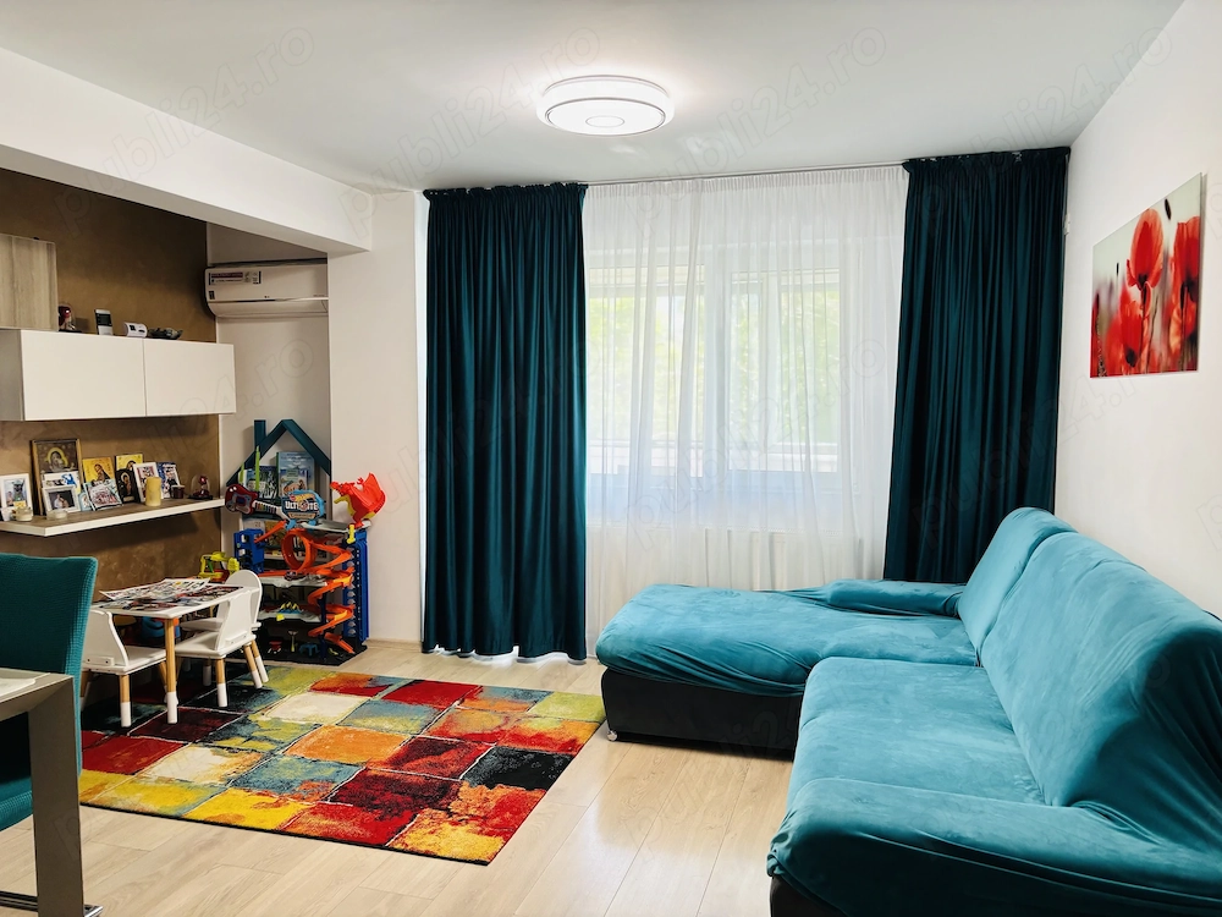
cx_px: 611
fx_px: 918
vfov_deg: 53.1
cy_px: 458
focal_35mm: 26
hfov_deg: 67.3
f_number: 1.6
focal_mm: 5.96
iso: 64
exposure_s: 1/50
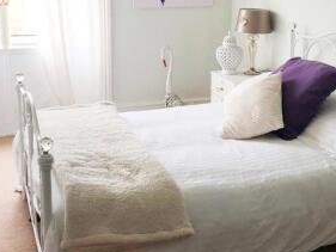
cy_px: 69
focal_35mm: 58
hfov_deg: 33.1
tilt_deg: -10.4
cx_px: 207
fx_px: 563
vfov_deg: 25.0
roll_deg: -1.1
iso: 32
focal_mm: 3.99
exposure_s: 1/100
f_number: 1.8
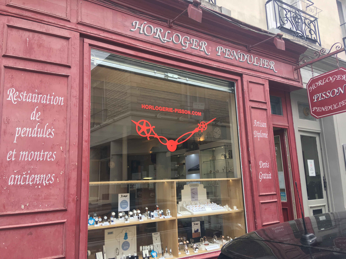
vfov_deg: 48.2
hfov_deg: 61.7
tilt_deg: +11.5
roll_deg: +2.6
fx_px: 290
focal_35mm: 29
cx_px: 173
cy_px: 130
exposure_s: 1/127
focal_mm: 4.15
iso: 25
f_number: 2.2
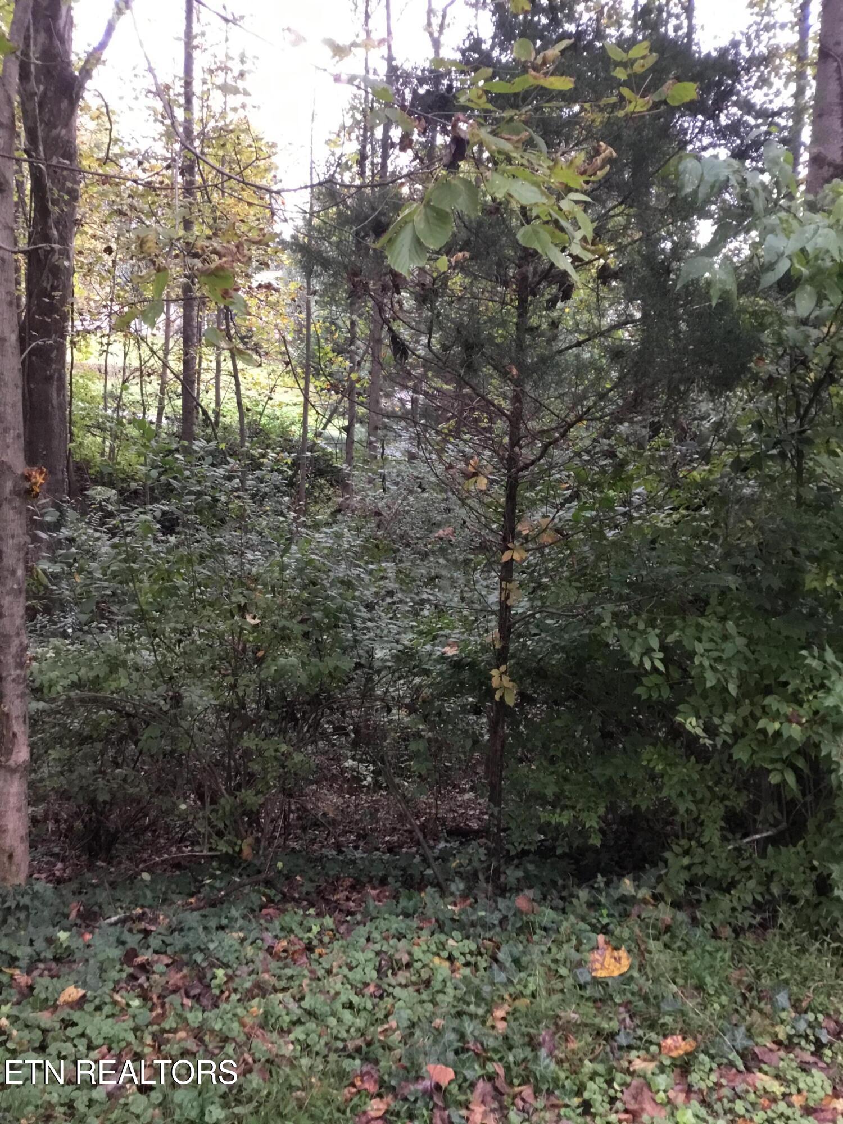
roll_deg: -0.6
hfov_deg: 45.4
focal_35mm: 31
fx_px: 1007
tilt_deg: -7.4
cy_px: 562
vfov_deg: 58.4
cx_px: 422
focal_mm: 3.3
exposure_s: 1/30
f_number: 2.4
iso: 100
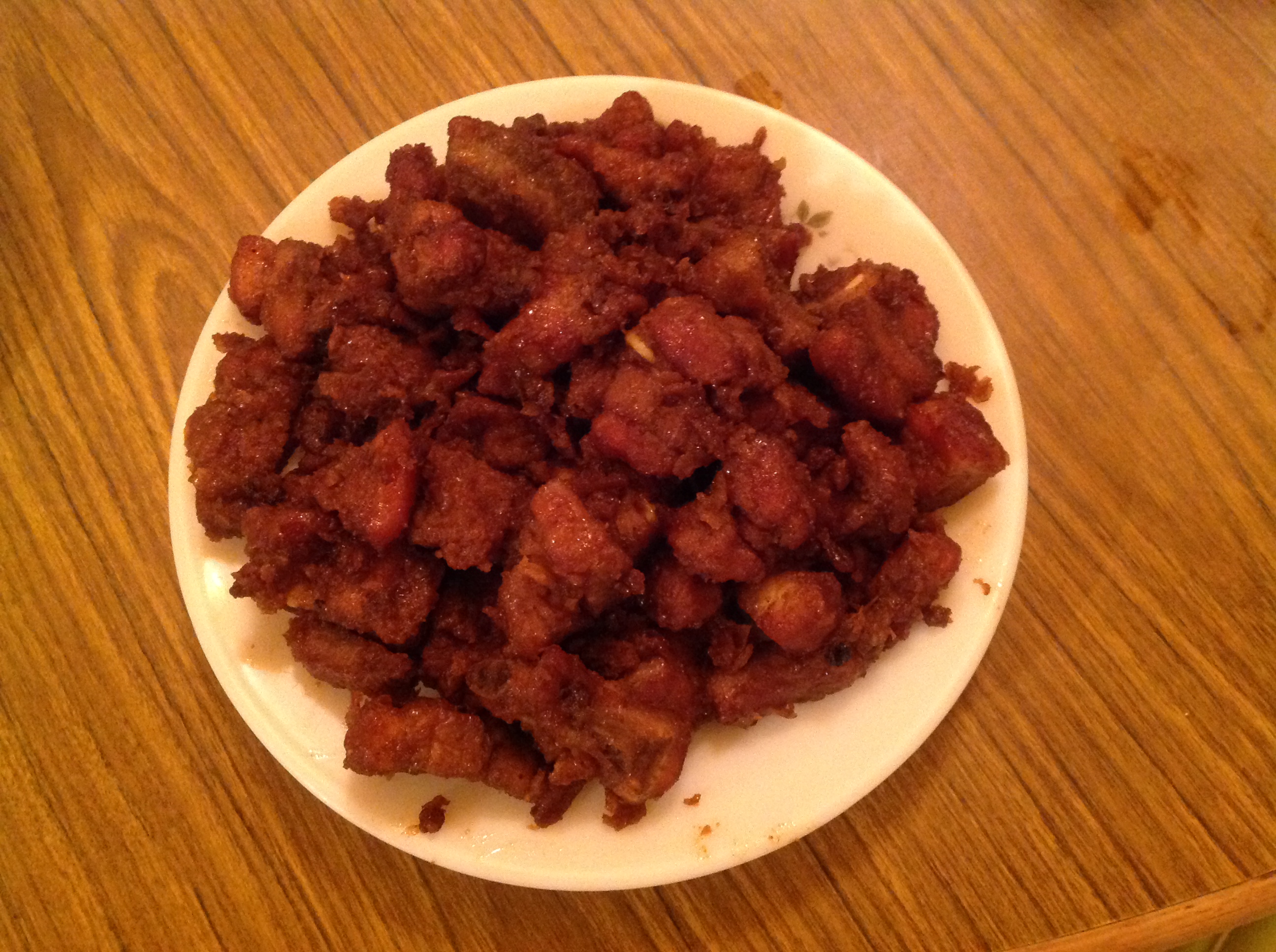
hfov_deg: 52.7
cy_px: 476
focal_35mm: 35
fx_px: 1288
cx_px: 638
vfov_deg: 40.6
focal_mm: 4.28
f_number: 2.4
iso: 640
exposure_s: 1/15
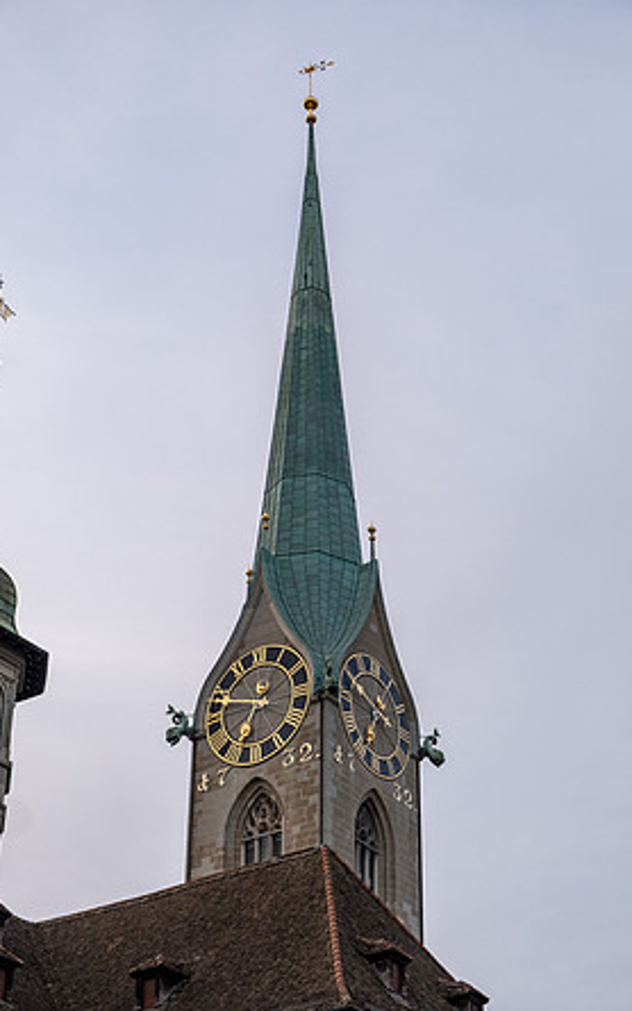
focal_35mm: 66
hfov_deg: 19.7
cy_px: 504
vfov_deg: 31.1
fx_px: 1819
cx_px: 325
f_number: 4
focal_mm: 42.7
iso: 320
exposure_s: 1/240
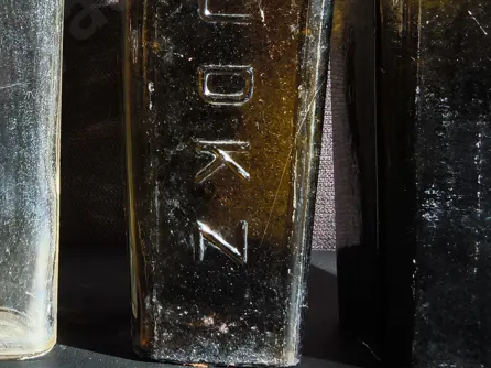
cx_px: 54
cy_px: 35
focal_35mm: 62
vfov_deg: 23.0
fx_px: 879
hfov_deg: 30.0
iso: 32
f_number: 2
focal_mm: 2.87
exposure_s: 1/298
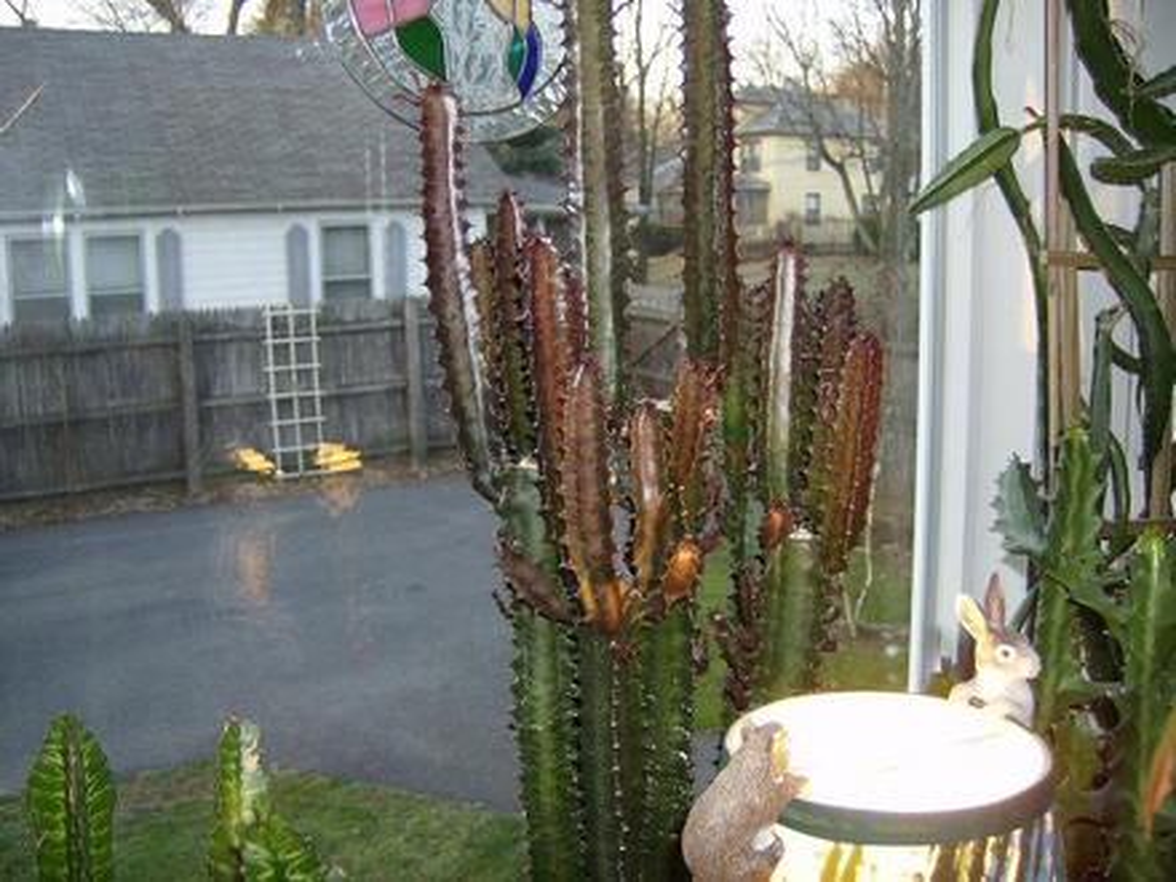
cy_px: 441
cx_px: 588
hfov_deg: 51.4
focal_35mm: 36
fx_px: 1223
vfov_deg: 39.7
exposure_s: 1/60
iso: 200
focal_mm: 6
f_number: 2.8
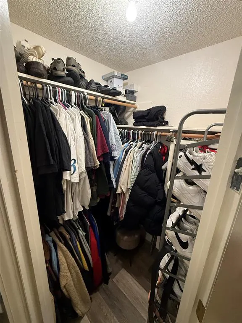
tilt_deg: -15.9
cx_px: 121
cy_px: 162
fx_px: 130
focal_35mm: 14
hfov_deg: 85.7
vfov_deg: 102.1
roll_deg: -2.4
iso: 500
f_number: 2.2
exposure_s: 1/60
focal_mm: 2.22
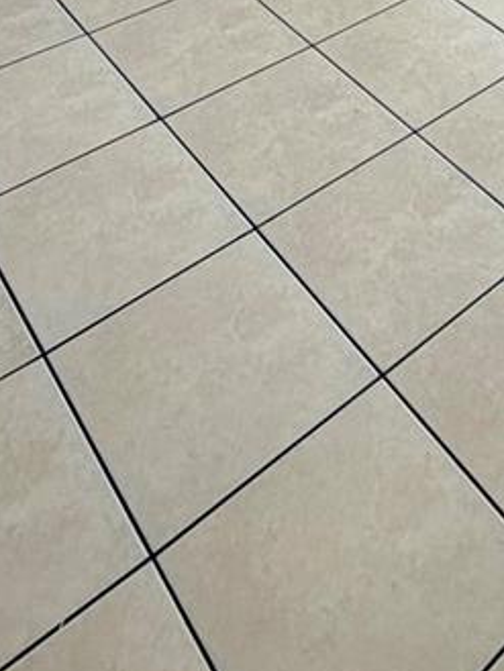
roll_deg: -1.3
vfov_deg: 27.7
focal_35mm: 51
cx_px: 477
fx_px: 989
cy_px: -294
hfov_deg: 27.3
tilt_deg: -16.7
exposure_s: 1/121
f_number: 2.2
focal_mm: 2.22
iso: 200
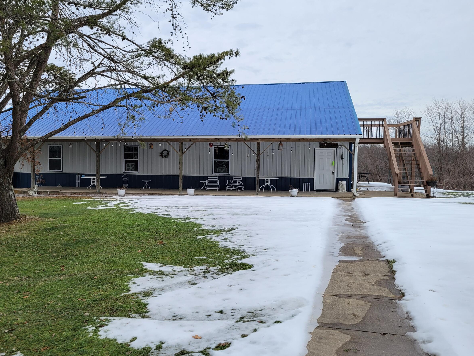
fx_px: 452
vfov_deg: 42.9
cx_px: 200
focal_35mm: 33
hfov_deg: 55.1
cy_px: 176
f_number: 1.8
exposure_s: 1/1453
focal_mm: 5.4
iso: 40
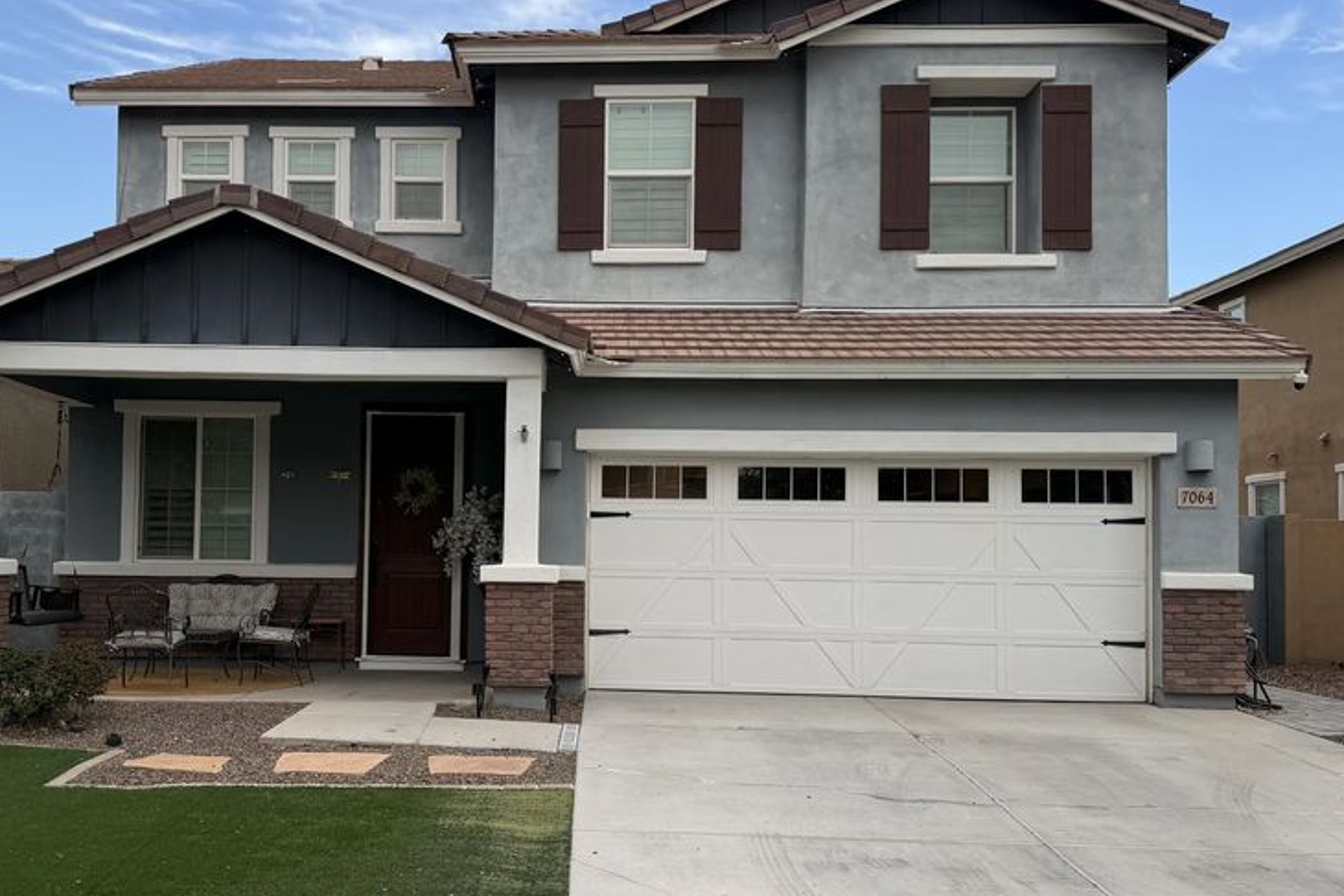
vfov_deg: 37.8
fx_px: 1307
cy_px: 497
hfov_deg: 54.0
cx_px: 525
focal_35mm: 35
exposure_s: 1/967
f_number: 1.78
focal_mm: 6.76
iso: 80
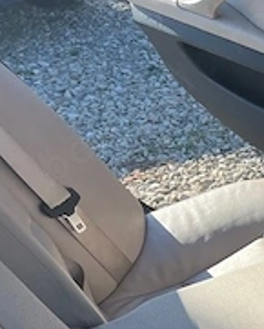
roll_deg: -3.7
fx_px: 820
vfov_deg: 21.2
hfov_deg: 15.2
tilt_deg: -36.6
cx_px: 510
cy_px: 393
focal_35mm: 84
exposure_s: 1/1209
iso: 50
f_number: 1.5
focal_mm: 5.7
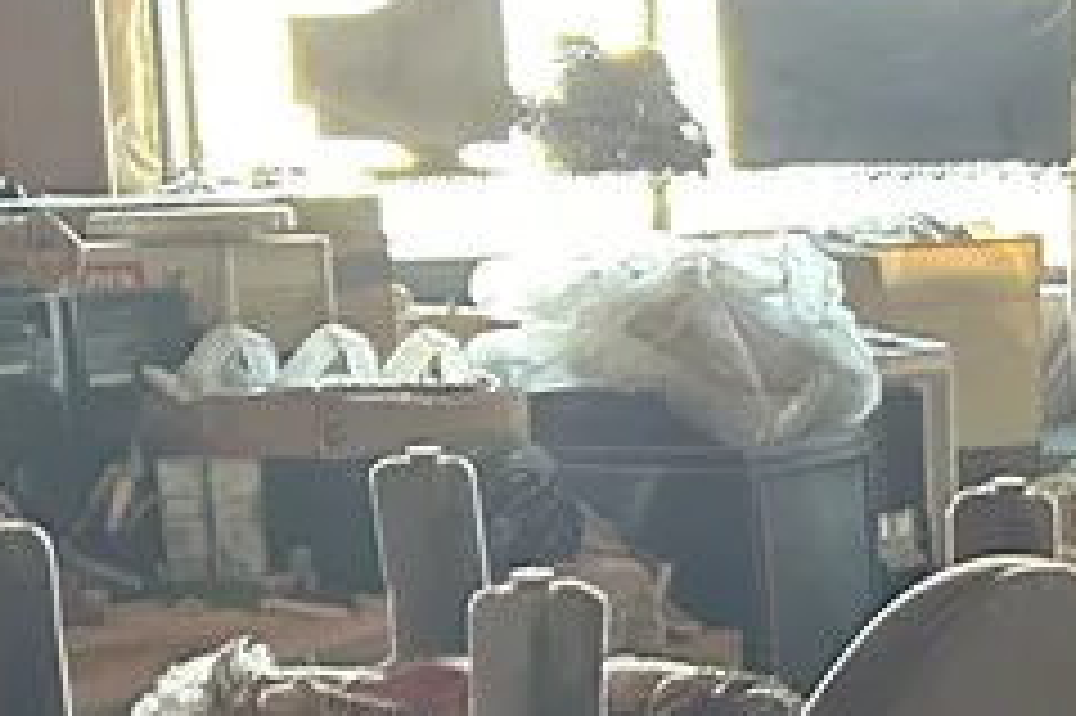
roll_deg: +0.2
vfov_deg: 11.7
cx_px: 1643
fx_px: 3465
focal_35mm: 116
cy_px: 590
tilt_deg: -7.7
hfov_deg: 16.1
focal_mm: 5.7
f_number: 1.5
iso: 500
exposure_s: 1/46
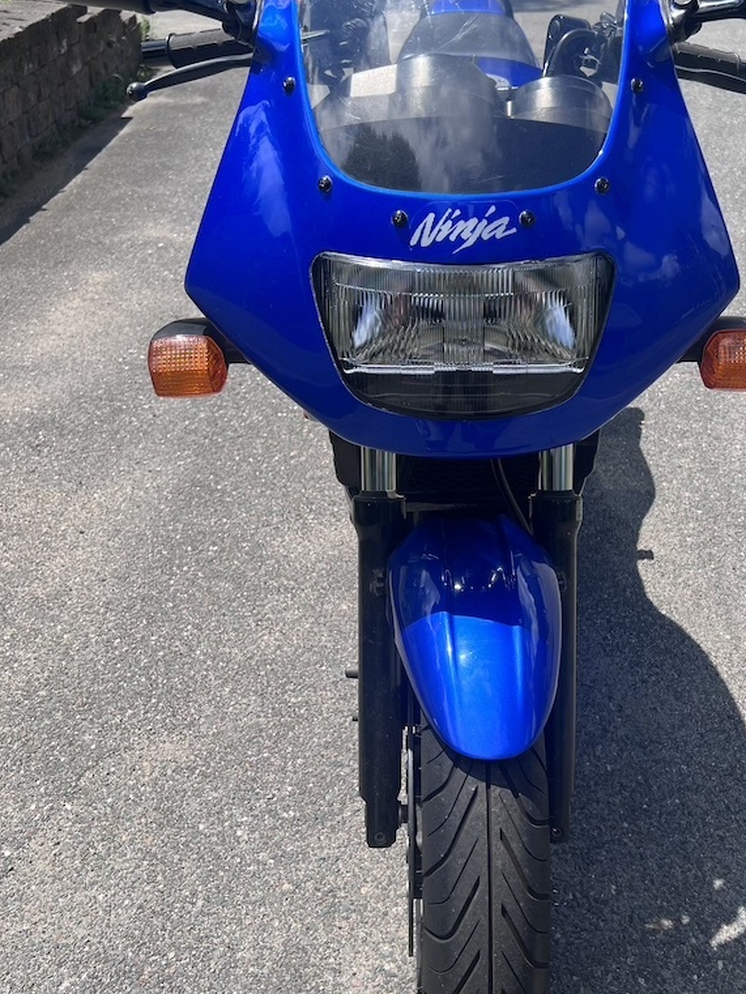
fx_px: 1005
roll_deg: -0.4
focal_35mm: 35
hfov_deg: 40.4
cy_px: 477
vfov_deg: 52.6
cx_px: 476
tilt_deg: -32.2
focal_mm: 5.7
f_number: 1.5
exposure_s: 1/3077
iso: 50
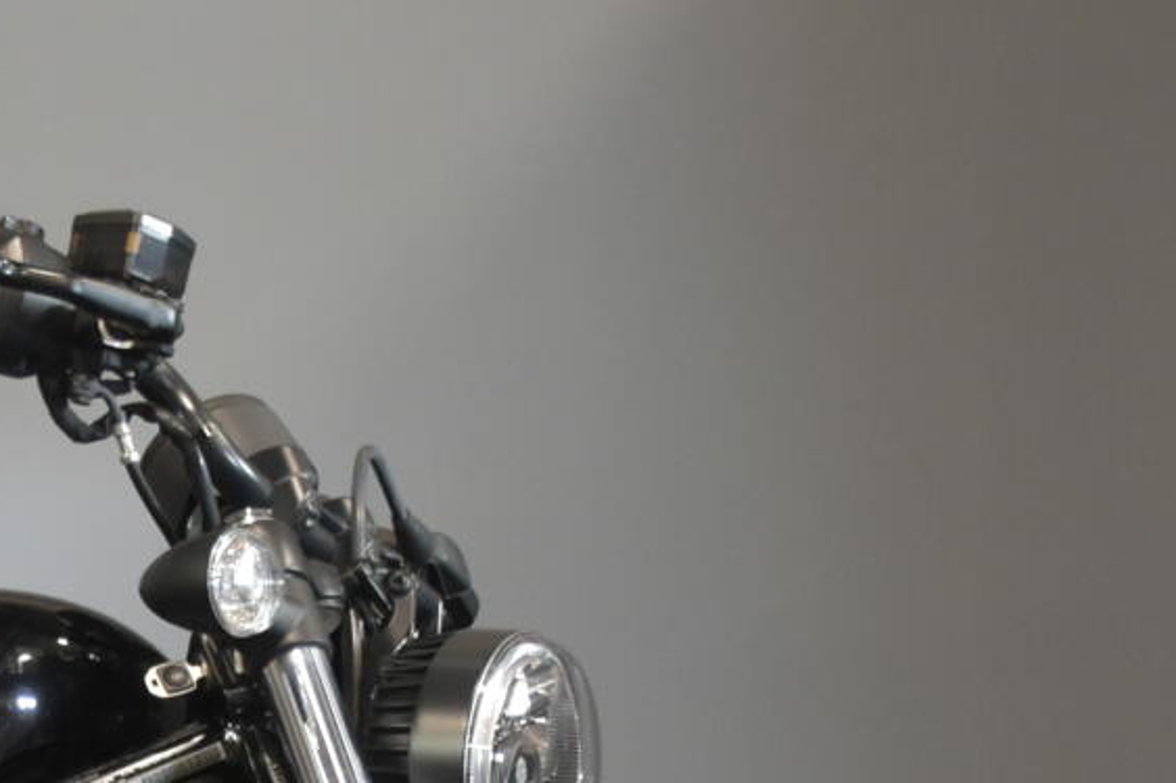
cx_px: -111
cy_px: 1058
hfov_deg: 15.6
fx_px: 4180
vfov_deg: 10.4
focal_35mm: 128
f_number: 4
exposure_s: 1/30
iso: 1250
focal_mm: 24
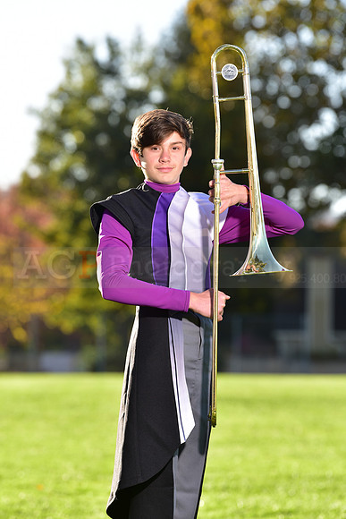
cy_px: 260
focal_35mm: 200
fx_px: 2881
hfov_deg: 6.9
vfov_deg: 10.3
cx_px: 173
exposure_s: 1/200
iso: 80
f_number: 5
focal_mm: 200
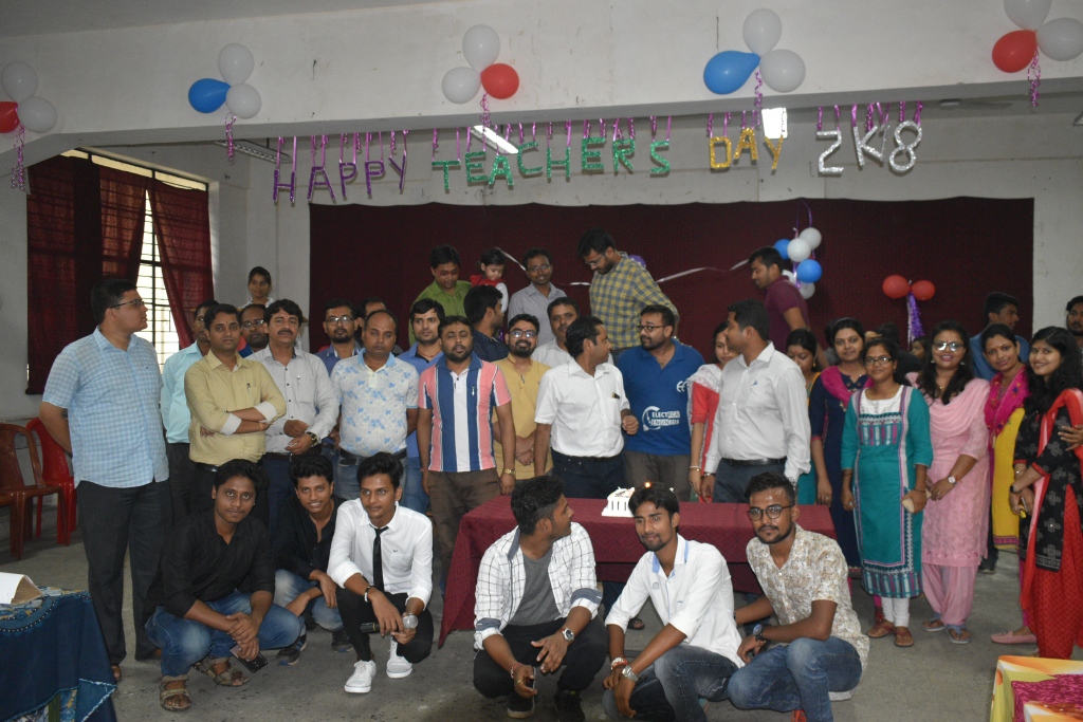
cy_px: 361
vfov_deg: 40.0
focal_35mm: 33
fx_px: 993
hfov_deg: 57.2
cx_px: 542
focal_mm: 22
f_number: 3.8
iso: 2000
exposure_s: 1/60
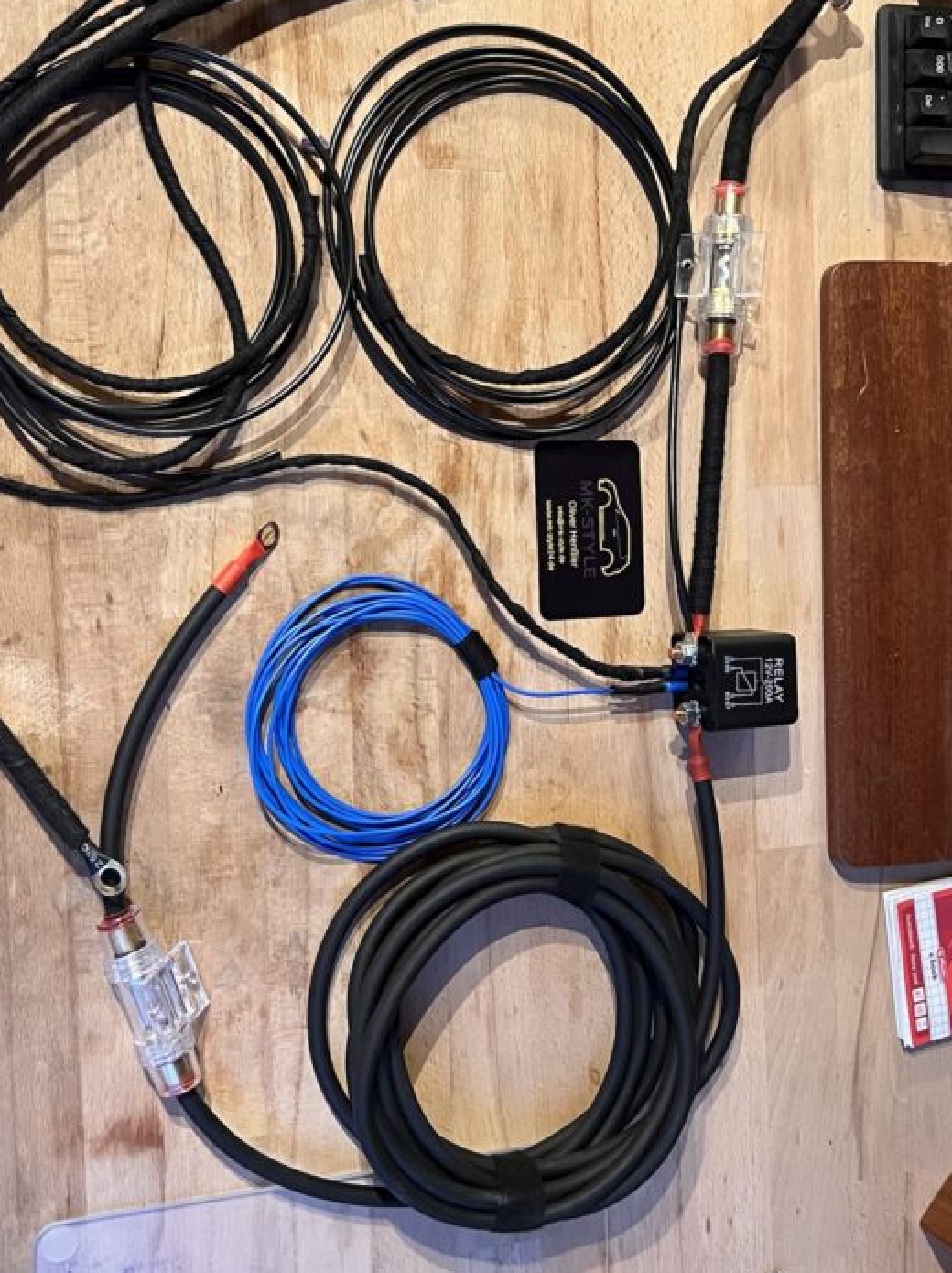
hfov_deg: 46.6
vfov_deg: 59.8
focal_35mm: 30
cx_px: 417
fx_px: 1102
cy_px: 553
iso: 400
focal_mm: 5.7
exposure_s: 1/50
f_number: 1.5
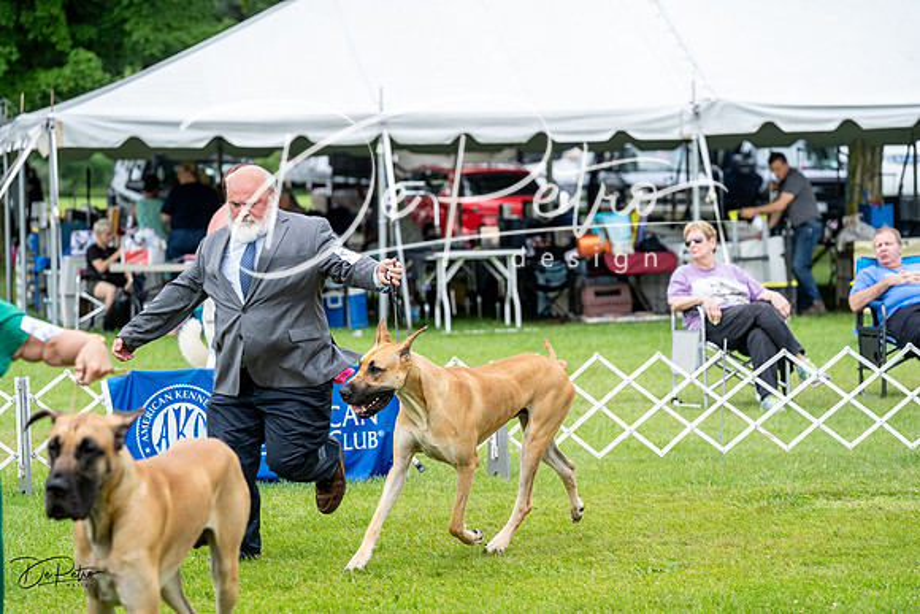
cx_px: 460
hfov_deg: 14.9
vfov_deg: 9.9
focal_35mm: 138
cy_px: 307
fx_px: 3527
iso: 400
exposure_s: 1/1000
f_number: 4.5
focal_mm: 138
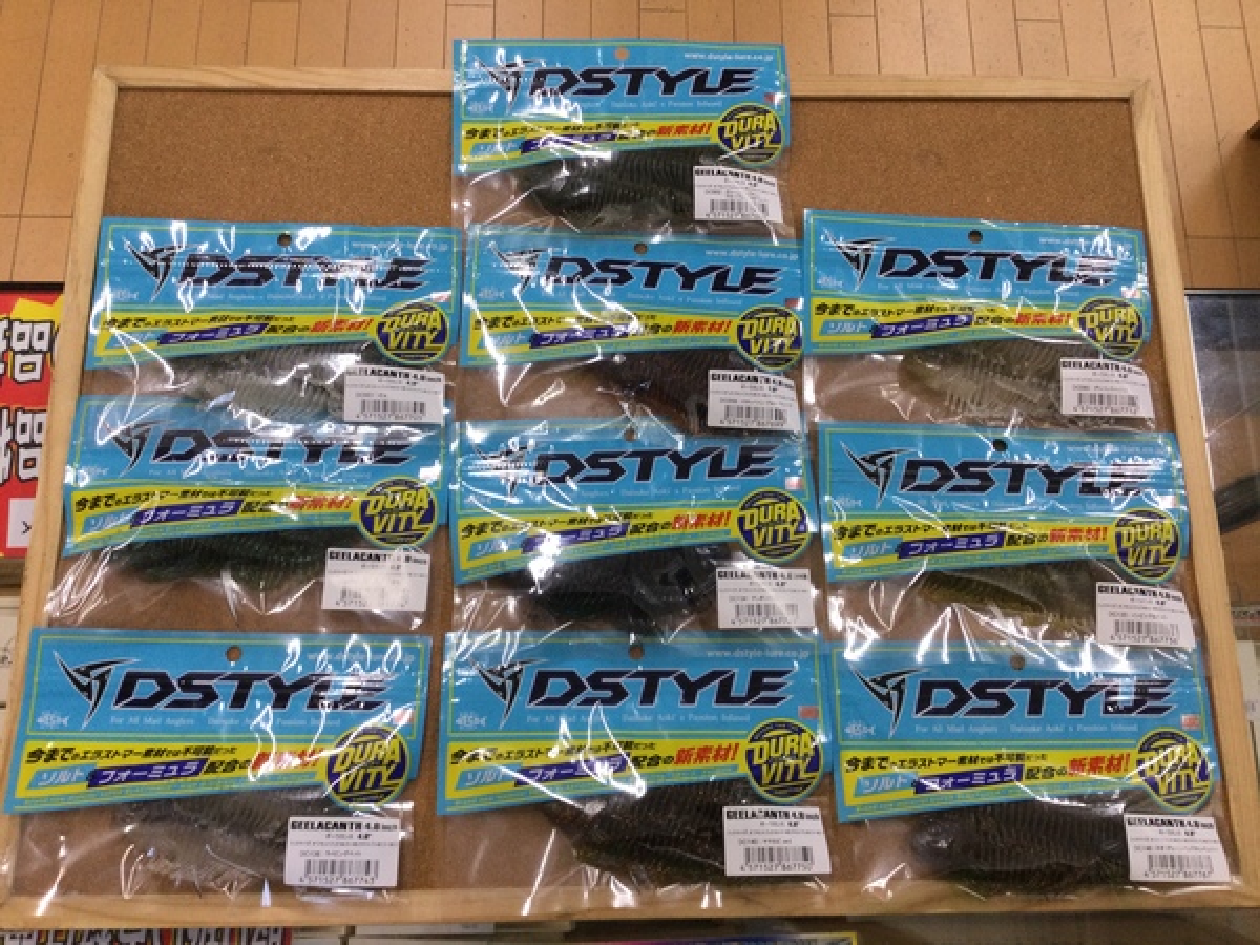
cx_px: 630
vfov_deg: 45.4
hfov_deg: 58.4
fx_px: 1128
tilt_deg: -74.9
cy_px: 472
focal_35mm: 31
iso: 32
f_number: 2.4
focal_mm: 3.3
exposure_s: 1/30
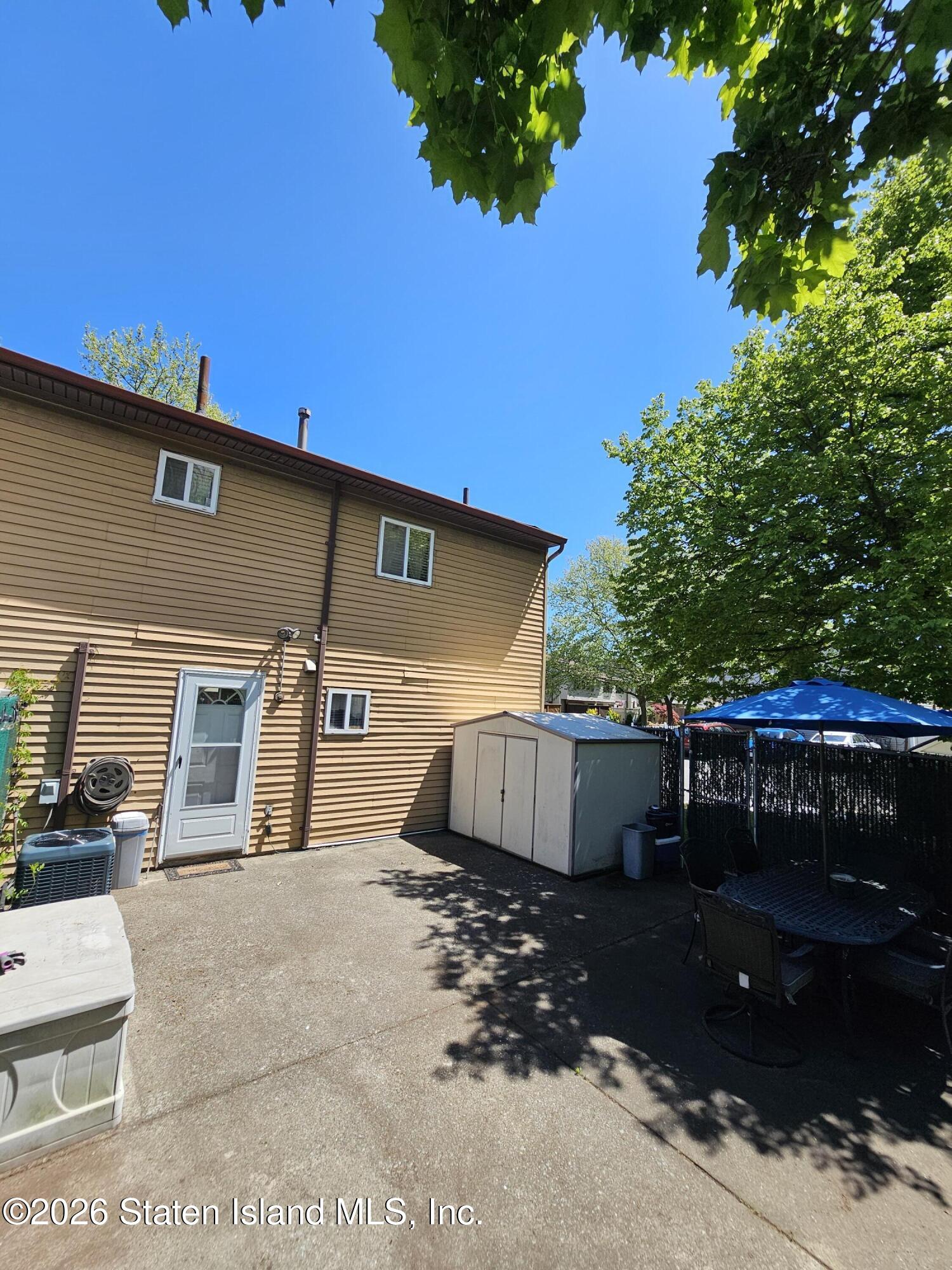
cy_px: 635
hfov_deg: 89.9
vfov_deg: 106.2
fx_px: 477
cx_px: 476
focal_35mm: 13
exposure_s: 1/1311
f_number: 2.2
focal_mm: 2.2
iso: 50
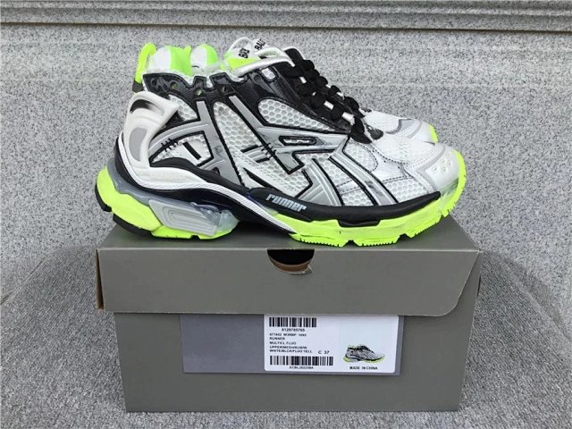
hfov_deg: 58.4
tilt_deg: -19.3
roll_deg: -0.6
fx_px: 512
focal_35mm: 31
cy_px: 214
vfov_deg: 45.4
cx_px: 286
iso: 25
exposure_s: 1/512
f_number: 2.4
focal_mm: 3.3
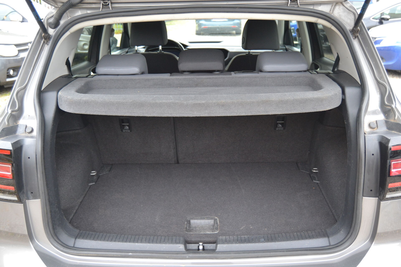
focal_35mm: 36
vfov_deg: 36.9
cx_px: 200
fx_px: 401
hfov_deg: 53.1
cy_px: 134
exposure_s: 1/60
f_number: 3.8
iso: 720
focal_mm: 24
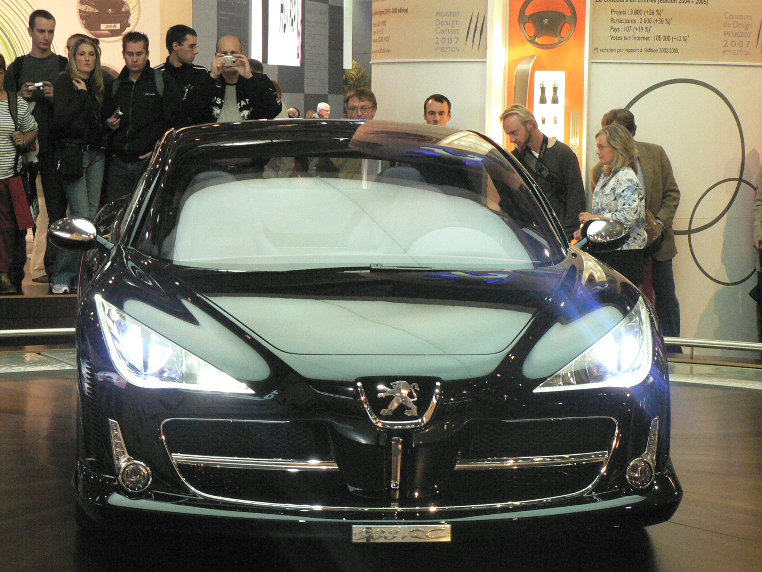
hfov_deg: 18.9
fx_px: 2289
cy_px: 286
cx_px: 381
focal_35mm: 104
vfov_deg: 14.2
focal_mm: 17.3
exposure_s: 1/100
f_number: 3.2
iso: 400
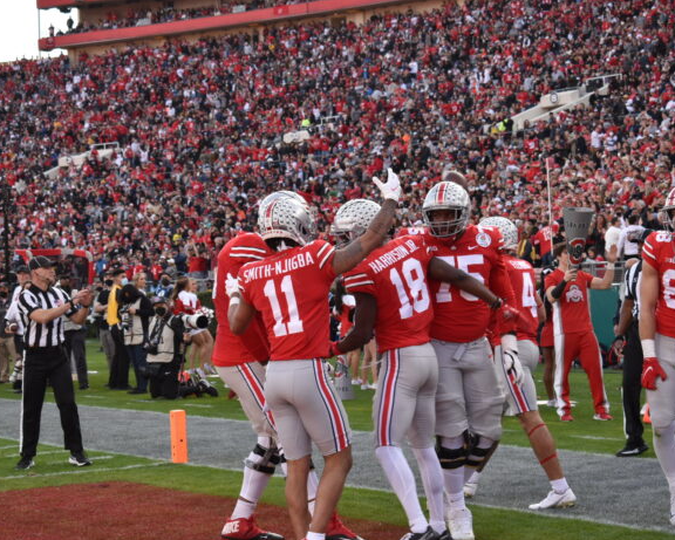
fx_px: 1870
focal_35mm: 94
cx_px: 338
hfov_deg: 20.5
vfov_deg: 16.4
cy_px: 271
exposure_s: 1/250
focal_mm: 55
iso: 200
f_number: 6.3
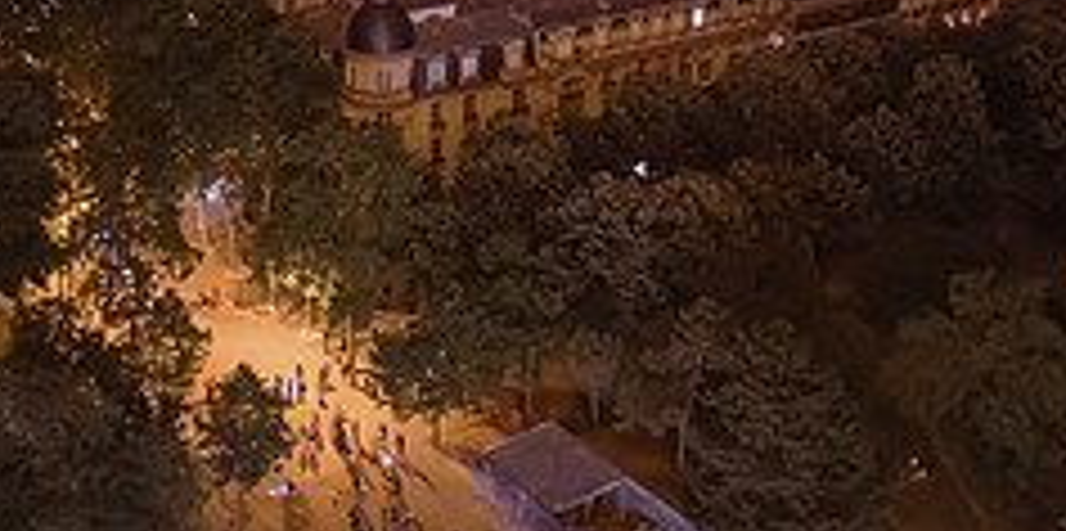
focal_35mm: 53
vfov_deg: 18.8
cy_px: -207
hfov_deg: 40.1
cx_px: 484
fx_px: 1459
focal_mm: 20
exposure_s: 1/13
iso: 6400
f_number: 3.2
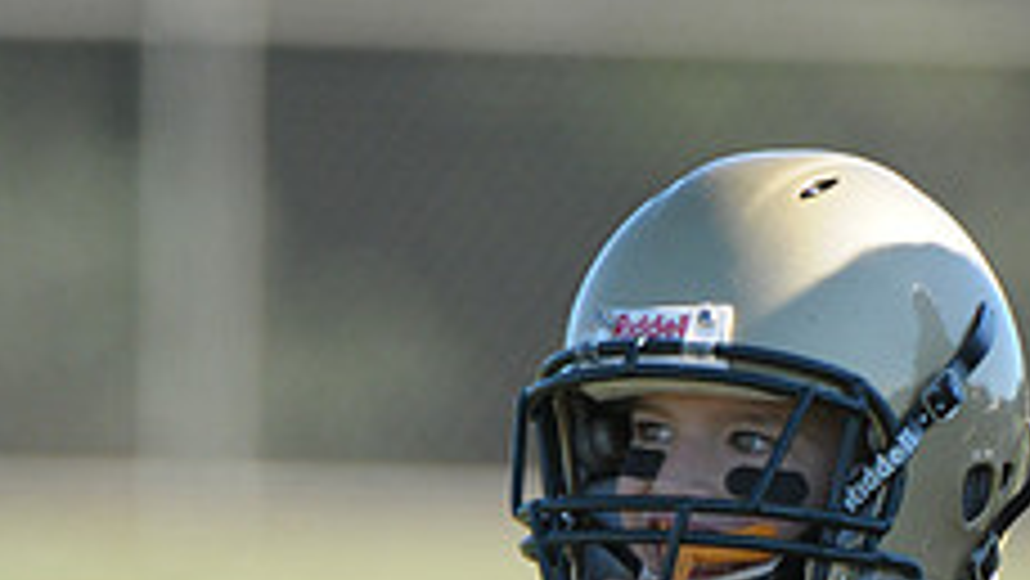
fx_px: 43440
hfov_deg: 1.4
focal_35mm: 1590
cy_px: 1007
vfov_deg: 0.8
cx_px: 789
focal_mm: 400
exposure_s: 1/1600
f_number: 4
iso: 640
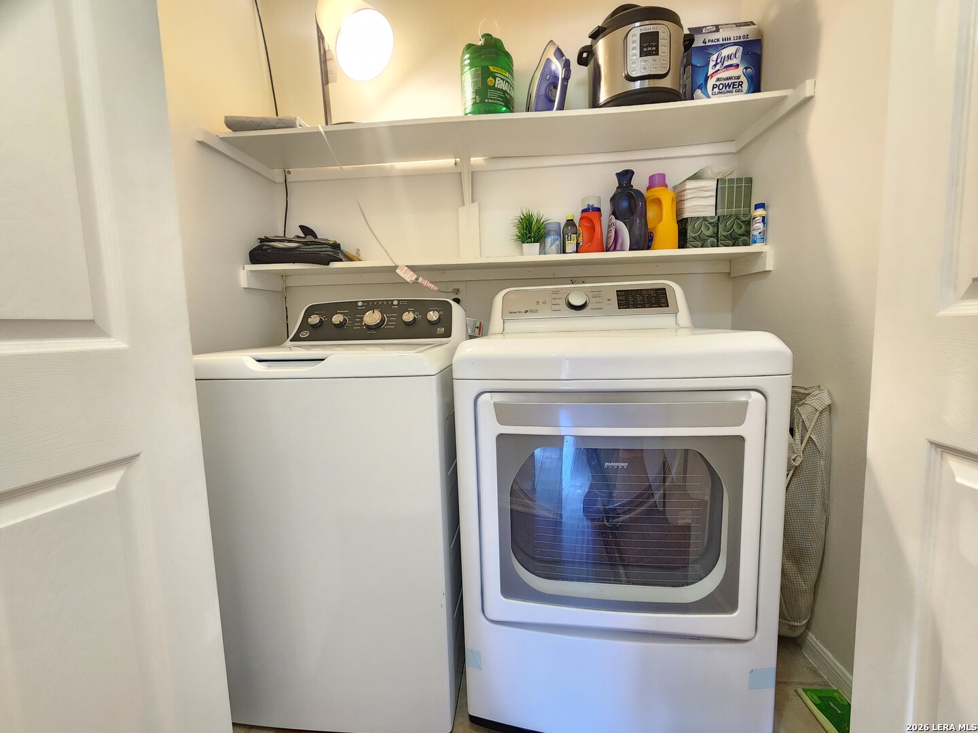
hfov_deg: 106.2
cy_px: 366
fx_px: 367
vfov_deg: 89.9
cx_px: 489
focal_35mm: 13
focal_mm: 2.2
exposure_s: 1/30
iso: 500
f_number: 2.2
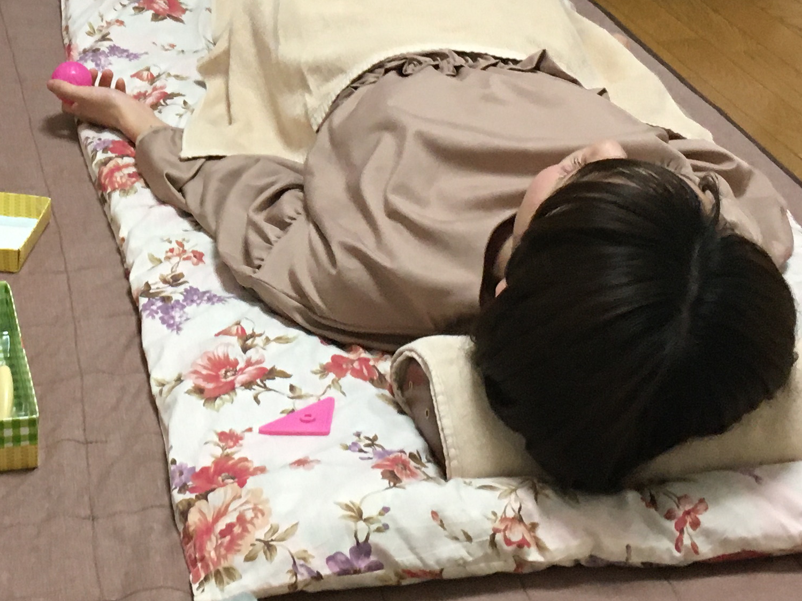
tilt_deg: -19.6
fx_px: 1807
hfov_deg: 24.5
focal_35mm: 78
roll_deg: +0.4
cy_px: 46
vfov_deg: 18.5
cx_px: 117
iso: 125
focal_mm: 4.15
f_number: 2.2
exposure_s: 1/30
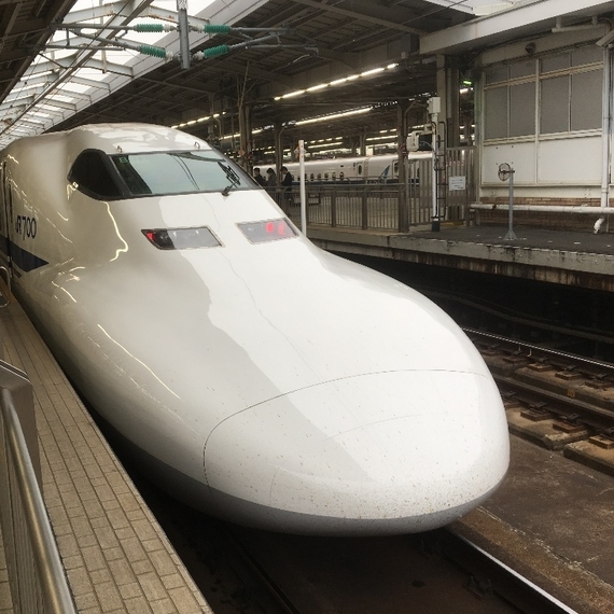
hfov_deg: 45.3
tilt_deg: -9.7
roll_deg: +2.2
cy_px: 294
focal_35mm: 36
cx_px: 199
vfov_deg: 46.0
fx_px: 722
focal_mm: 4.15
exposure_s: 1/120
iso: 25
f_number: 2.2
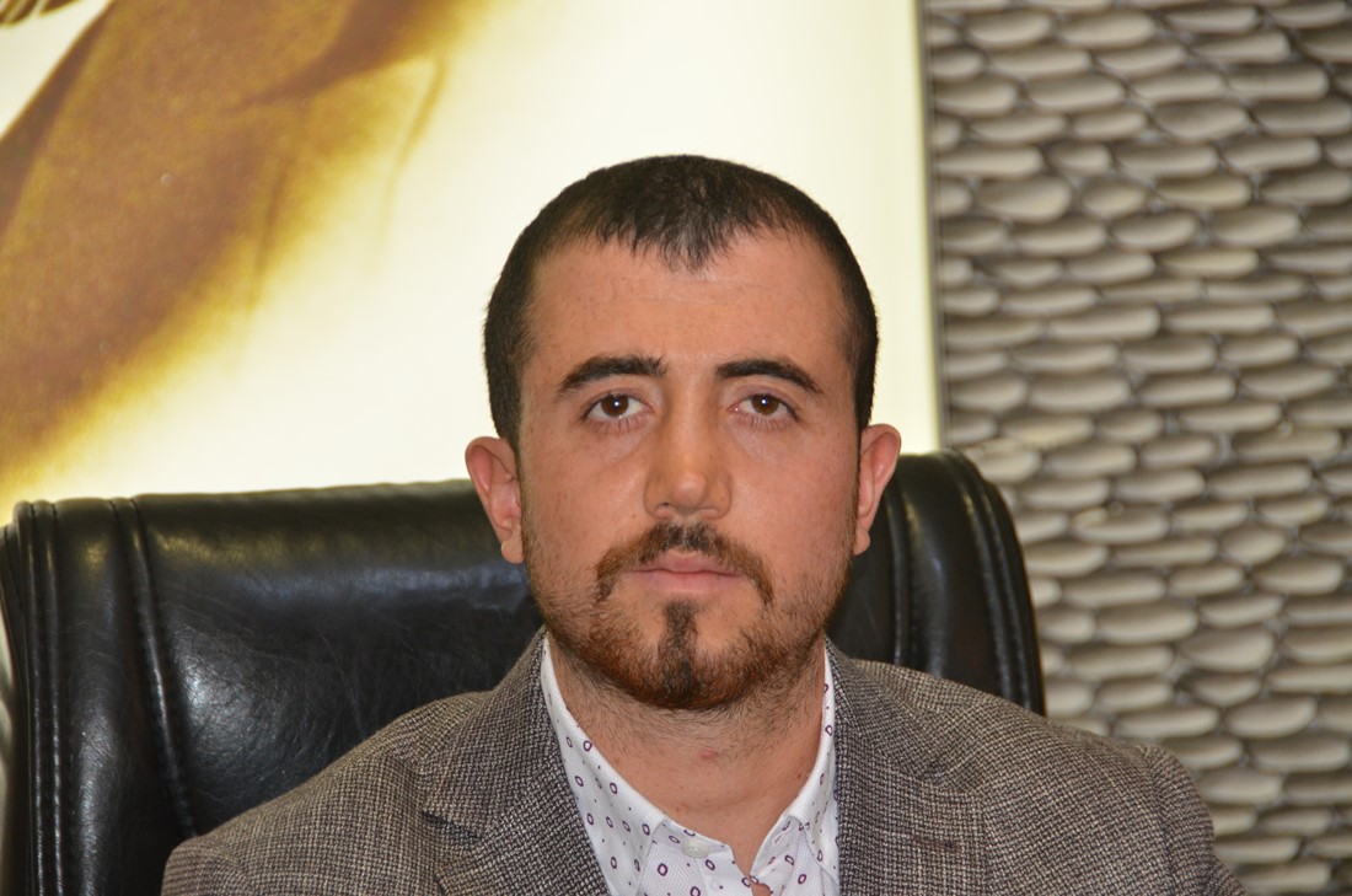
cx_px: 676
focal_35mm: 168
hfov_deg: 12.3
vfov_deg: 8.1
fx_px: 6297
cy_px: 448
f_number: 5.3
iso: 800
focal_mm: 112
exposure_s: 1/60
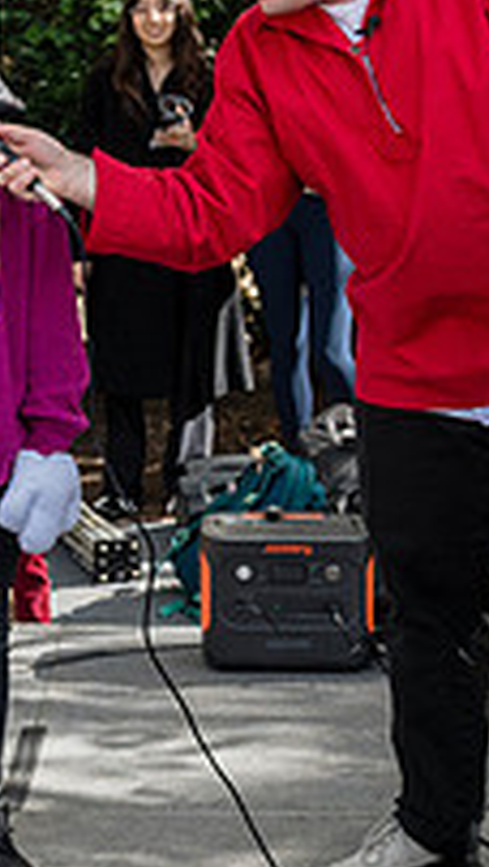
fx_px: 2207
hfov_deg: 12.4
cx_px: -34
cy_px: 197
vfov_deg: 22.0
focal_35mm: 96
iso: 1000
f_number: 4
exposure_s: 1/1250
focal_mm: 32
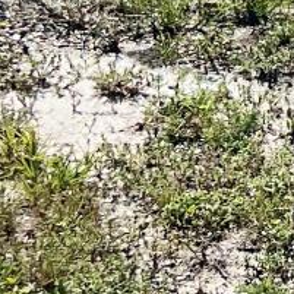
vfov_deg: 7.5
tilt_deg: -12.3
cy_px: -137
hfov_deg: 7.2
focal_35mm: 229
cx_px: 721
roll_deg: -4.4
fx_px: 2200
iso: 50
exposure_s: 1/2762
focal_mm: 5.7
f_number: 1.5
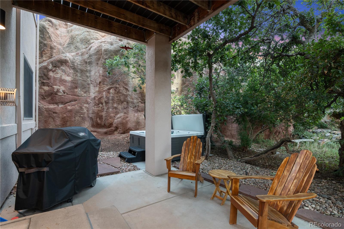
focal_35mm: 16
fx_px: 153
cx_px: 172
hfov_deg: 96.7
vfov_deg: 73.7
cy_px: 114
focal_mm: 16
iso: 400
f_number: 9
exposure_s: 4
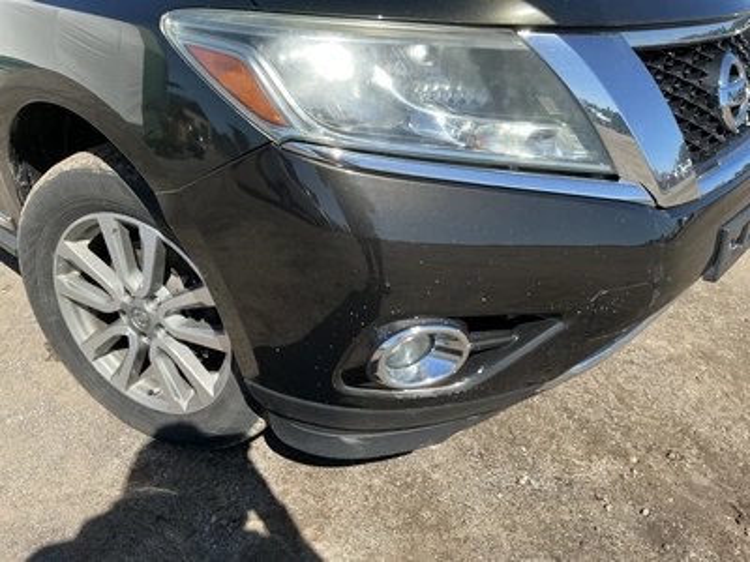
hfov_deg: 63.4
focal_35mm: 28
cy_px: 281
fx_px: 607
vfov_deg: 49.7
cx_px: 375
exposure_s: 1/1035
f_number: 1.8
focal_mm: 3
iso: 25
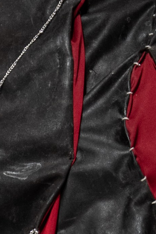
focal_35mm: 1652
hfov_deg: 0.8
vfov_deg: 1.2
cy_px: 304
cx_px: -12
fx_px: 10731
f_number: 2.8
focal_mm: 185.5
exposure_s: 1/400
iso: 200
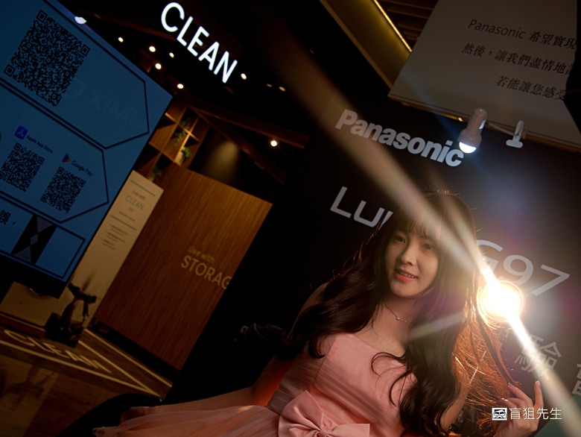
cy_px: 218
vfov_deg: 31.6
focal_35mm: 46
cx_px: 290
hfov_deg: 41.2
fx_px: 773
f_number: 4.3
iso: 200
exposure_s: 1/100
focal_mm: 23
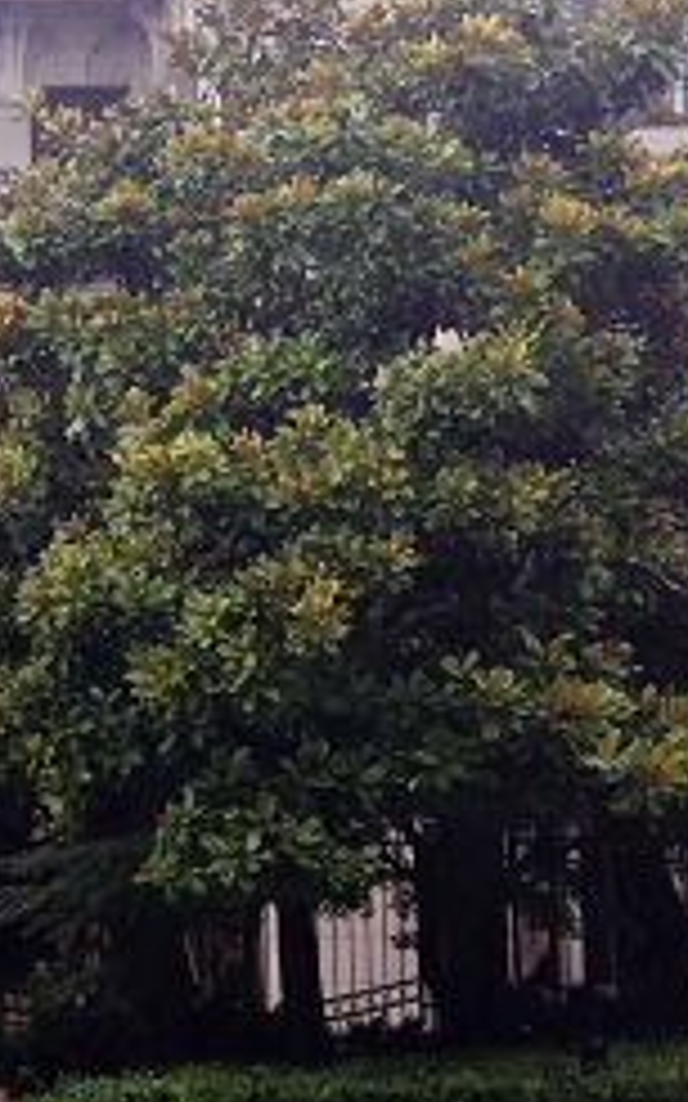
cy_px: 695
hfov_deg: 13.7
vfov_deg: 23.5
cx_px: -414
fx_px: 2642
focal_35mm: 88
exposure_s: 1/391
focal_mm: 4.15
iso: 32
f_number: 2.2
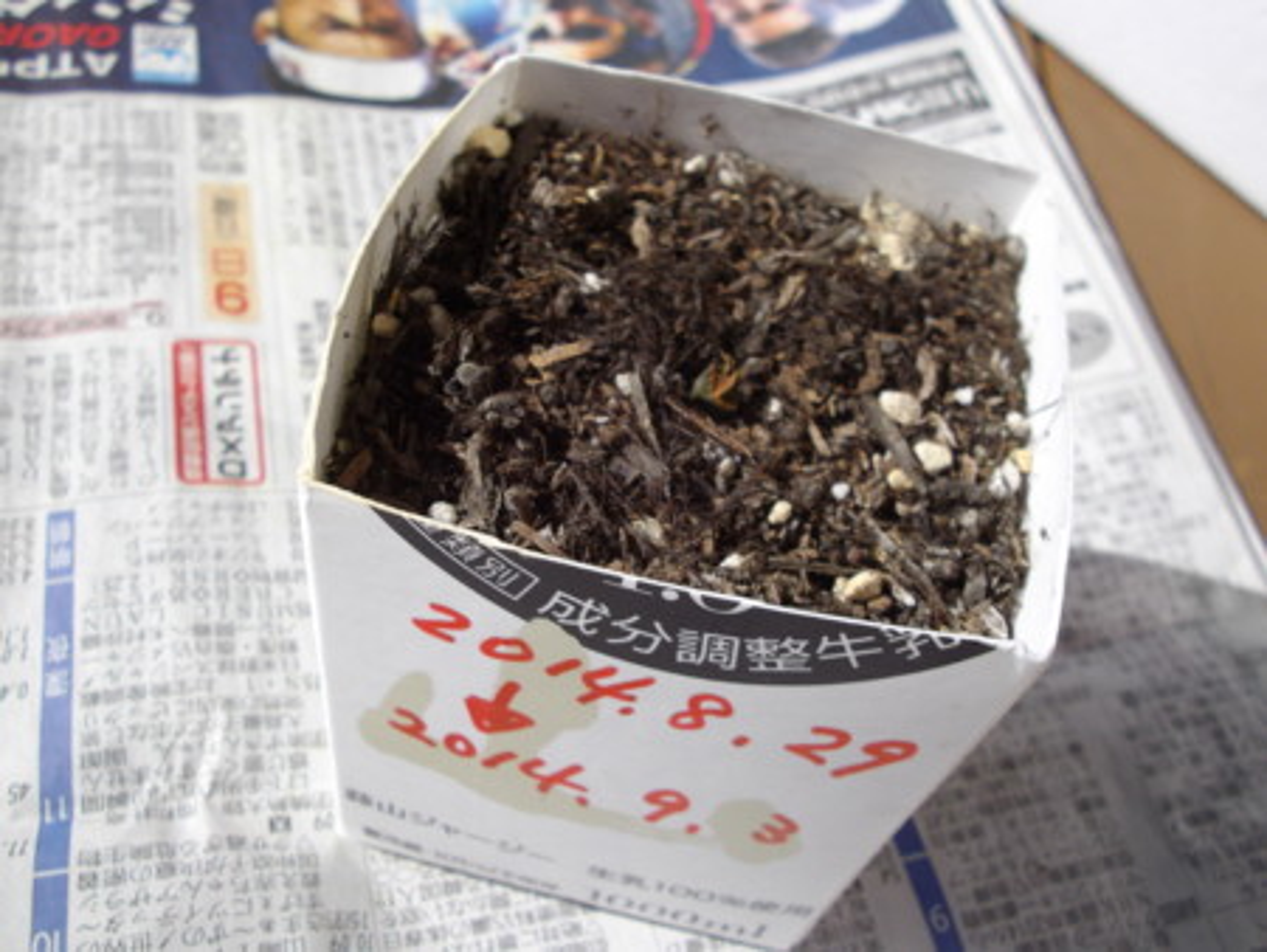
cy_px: 476
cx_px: 634
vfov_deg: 44.2
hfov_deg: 56.8
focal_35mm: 32
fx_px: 1172
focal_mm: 5.8
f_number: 3.5
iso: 100
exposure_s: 1/1000
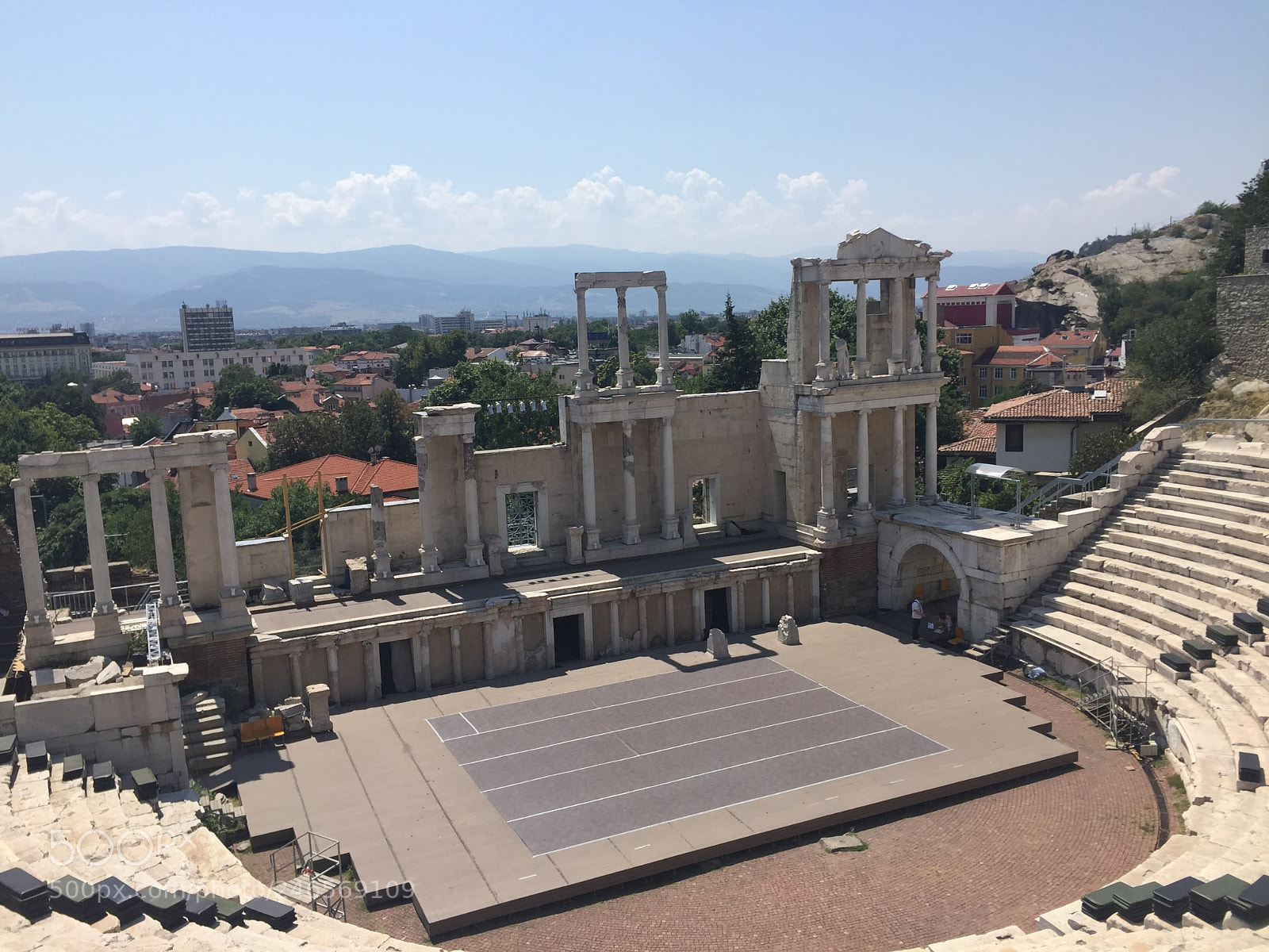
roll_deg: +1.3
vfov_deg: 48.2
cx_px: 634
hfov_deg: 61.7
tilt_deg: -8.5
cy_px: 476
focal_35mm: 29
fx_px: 1063
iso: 32
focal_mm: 4.15
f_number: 2.2
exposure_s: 1/2639
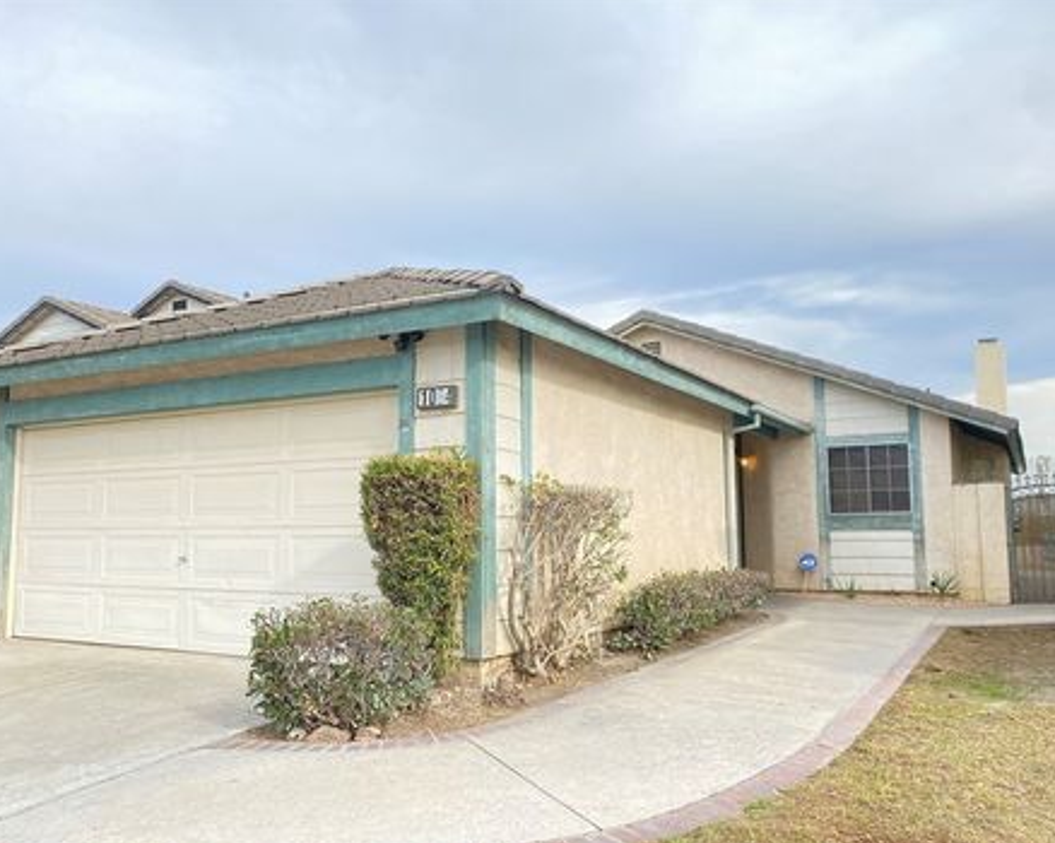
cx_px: 511
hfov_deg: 60.5
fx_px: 905
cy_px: 444
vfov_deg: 49.9
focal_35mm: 29
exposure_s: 1/706
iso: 32
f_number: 1.8
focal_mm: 4.25
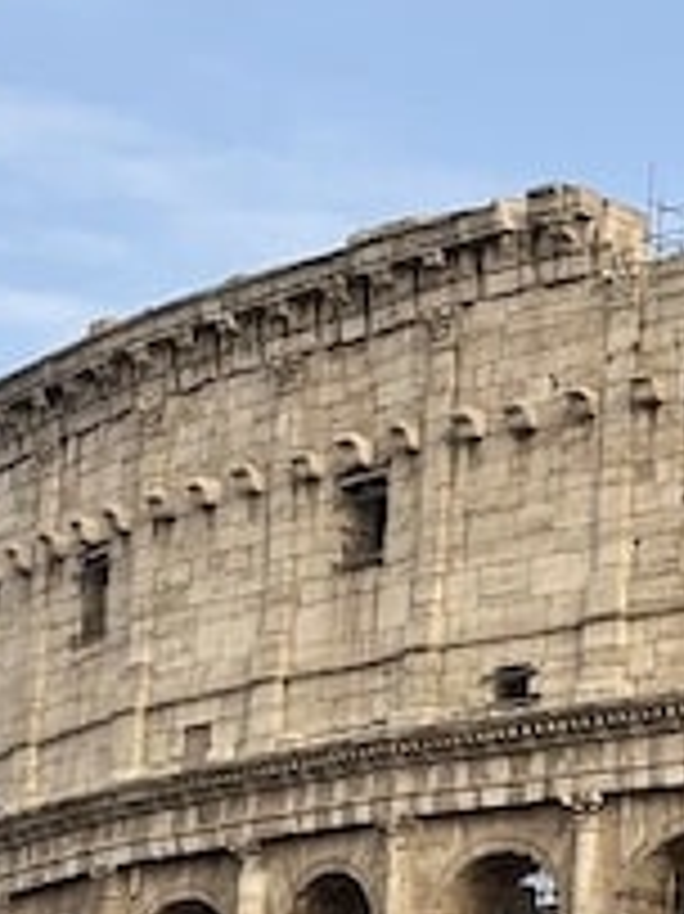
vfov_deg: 11.9
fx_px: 4325
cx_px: 1161
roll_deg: -1.7
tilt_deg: +11.6
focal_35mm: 164
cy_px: 882
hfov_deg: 8.7
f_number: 1.6
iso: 50
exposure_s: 1/2062
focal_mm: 5.1
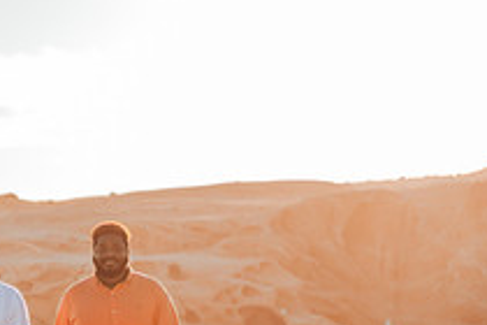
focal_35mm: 160
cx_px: -144
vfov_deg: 8.5
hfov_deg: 12.4
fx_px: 2164
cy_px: 303
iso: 80
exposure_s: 1/5000
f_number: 1.8
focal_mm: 58
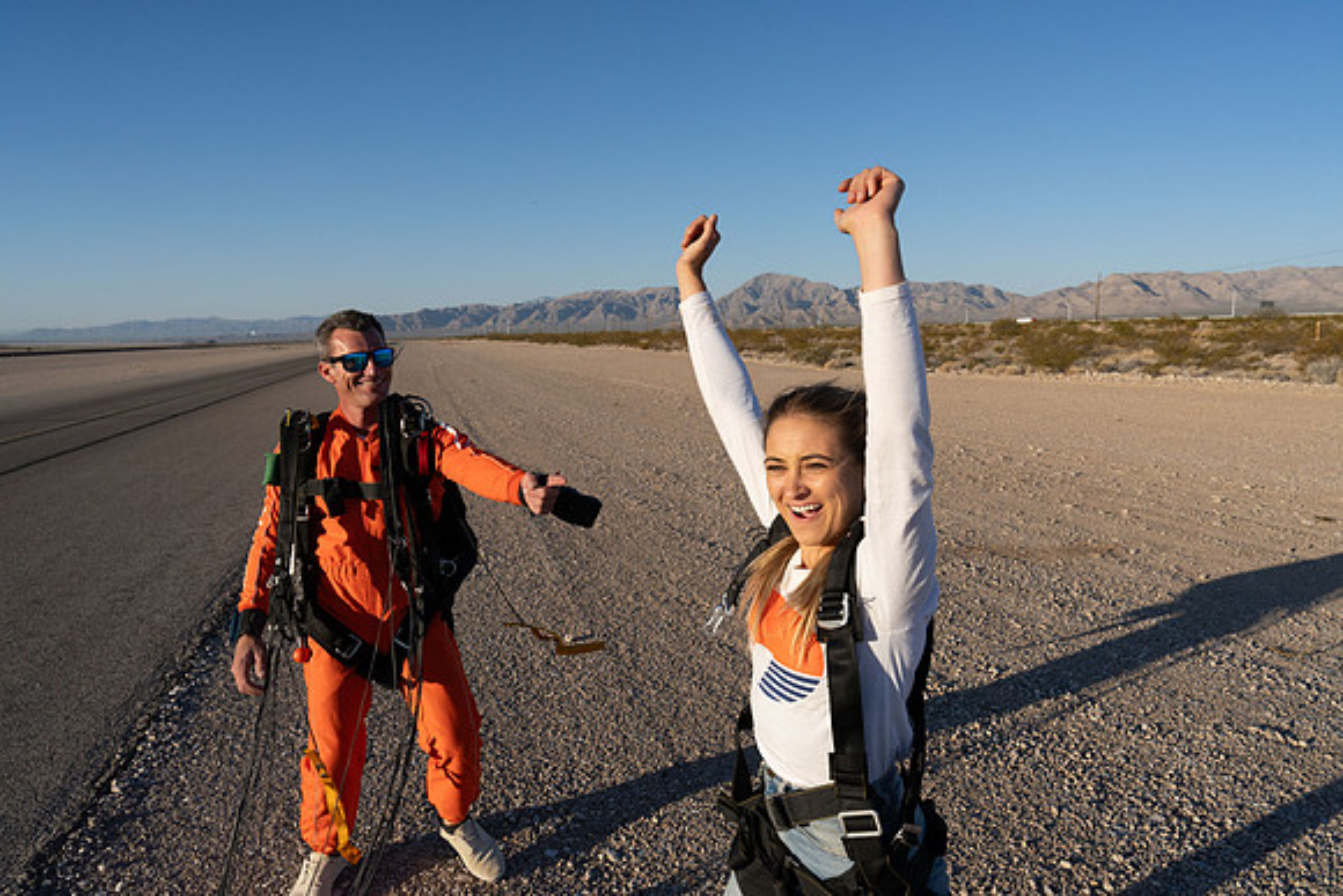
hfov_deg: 73.7
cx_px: 672
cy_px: 448
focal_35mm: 24
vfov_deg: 53.2
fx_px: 896
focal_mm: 24
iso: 800
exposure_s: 1/2000
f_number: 9
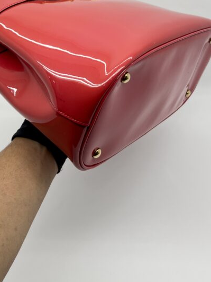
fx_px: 406
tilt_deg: -26.9
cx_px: 92
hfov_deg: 29.1
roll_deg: +0.1
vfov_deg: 36.7
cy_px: 50
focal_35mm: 50
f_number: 1.5
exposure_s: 1/119
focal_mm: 5.7
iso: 32
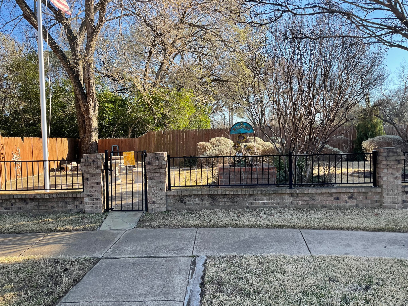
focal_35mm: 26
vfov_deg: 53.1
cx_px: 204
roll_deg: +1.5
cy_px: 153
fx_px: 306
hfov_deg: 67.3
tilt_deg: -1.6
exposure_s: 1/640
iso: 32
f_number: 1.6
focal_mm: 4.2
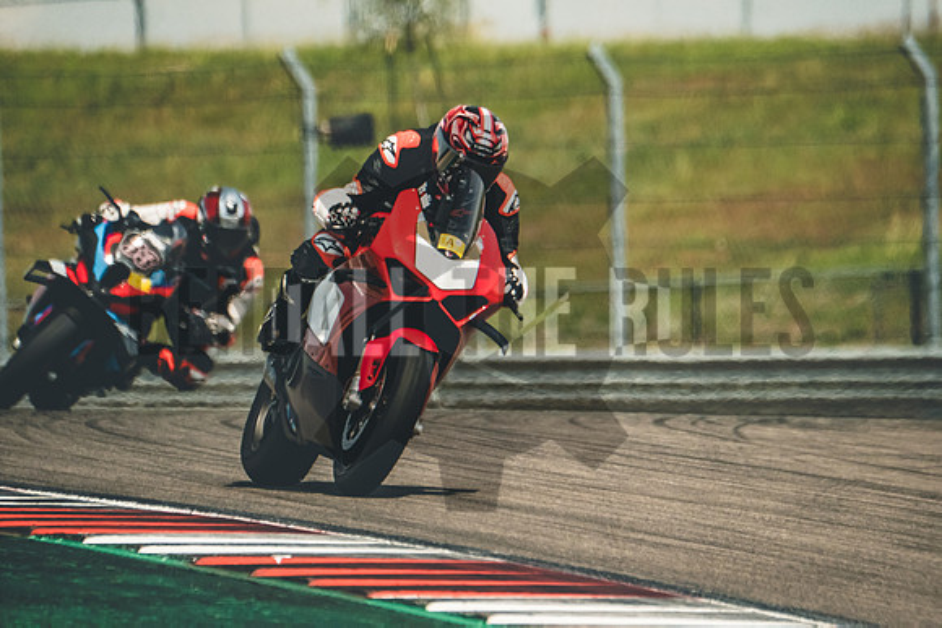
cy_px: 314
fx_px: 15703
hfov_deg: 3.4
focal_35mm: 600
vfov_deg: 2.3
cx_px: 471
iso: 1000
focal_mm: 400
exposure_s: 1/2500
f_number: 5.6
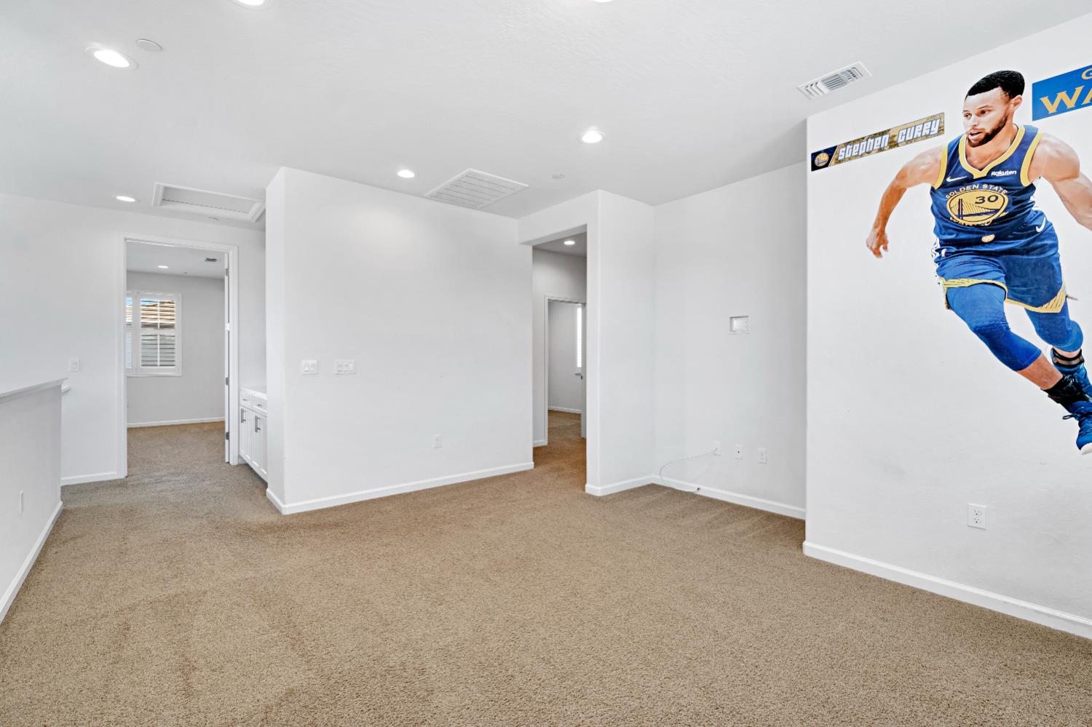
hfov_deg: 100.4
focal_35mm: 15
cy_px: 364
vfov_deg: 77.3
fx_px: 455
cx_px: 546
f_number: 8
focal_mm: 10
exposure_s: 1/30
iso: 320
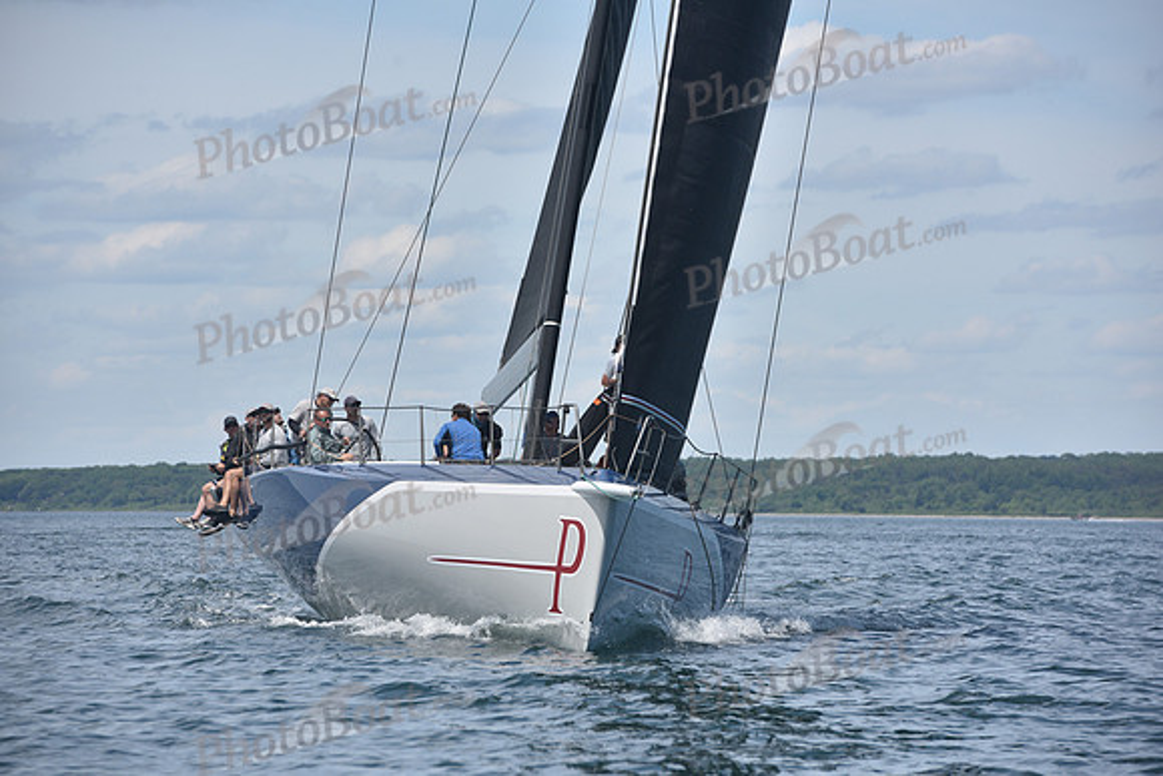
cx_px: 582
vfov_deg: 6.9
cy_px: 388
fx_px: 6462
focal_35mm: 200
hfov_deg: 10.3
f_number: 8
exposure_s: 1/800
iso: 320
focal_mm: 200
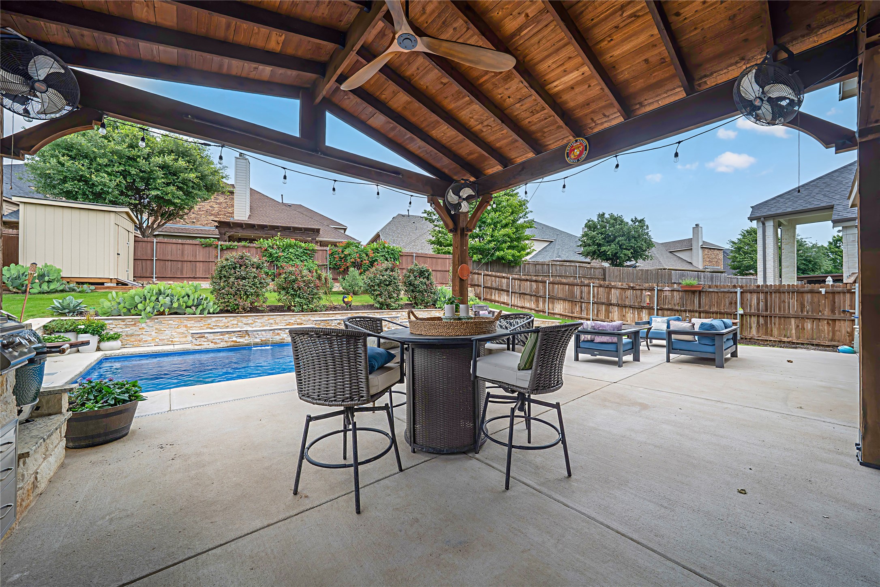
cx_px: 440
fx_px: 293
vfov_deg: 90.0
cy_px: 294
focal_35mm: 12
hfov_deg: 112.6
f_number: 9
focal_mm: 12
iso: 500
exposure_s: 1/100
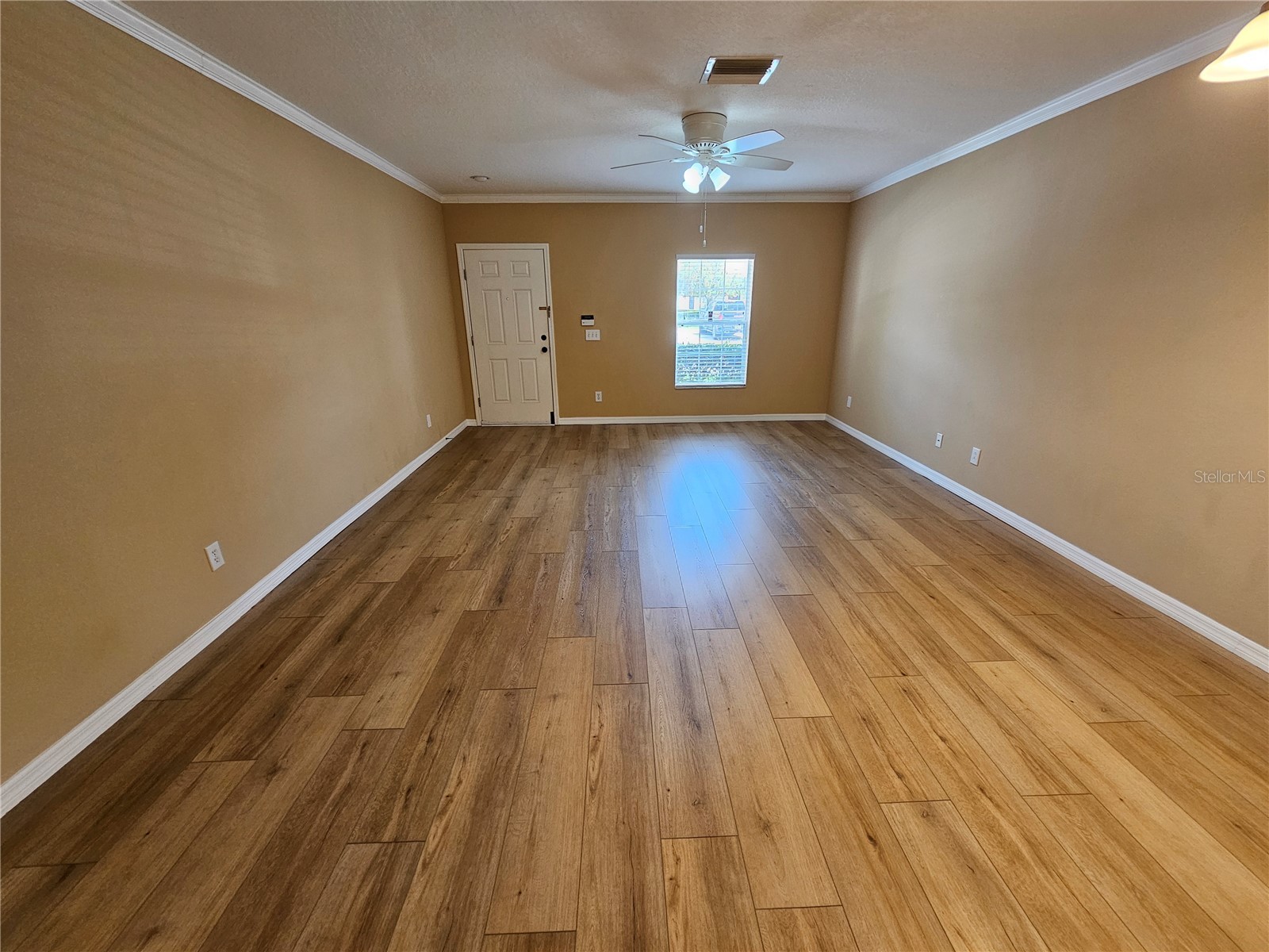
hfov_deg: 106.2
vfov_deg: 89.9
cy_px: 476
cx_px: 634
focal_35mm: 13
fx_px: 477
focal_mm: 2.2
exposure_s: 1/60
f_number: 2.2
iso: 160
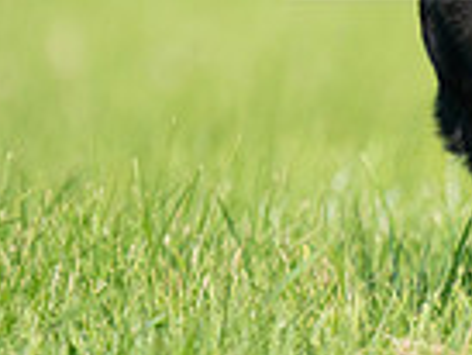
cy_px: -53
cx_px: 613
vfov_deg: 0.6
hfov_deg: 0.8
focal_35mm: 2440
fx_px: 33299
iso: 2000
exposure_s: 1/4000
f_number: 6.3
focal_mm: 600
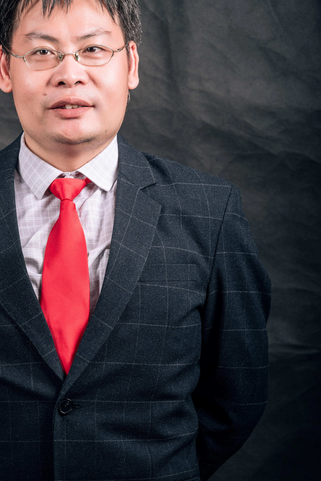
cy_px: 251
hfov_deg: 5.4
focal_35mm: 253
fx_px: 3380
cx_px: 88
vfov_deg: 8.1
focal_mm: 165
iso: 80
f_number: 6.3
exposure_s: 1/160
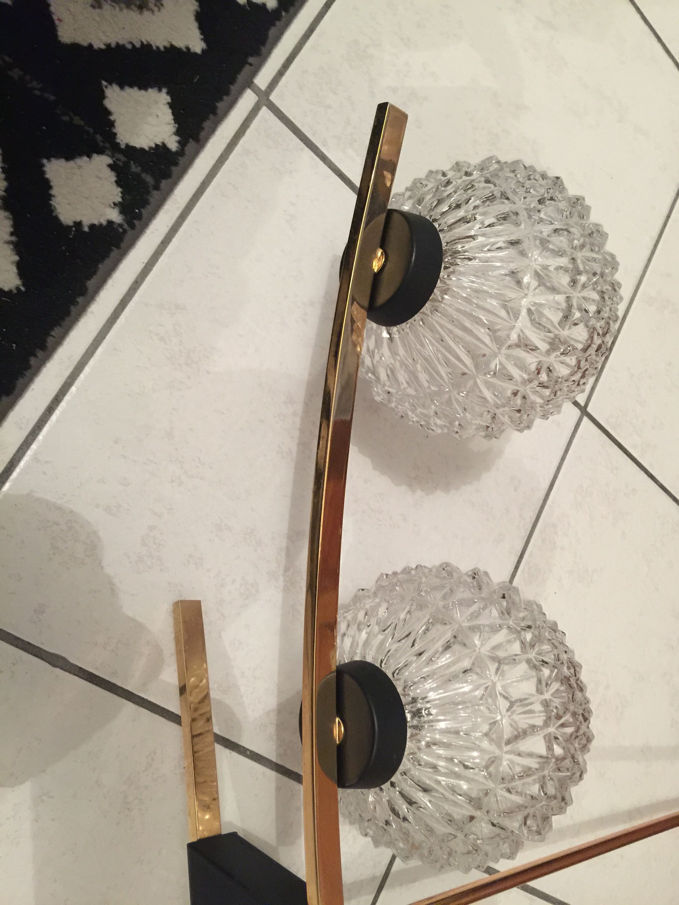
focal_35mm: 29
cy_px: 452
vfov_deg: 61.7
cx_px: 340
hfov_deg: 48.2
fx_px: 758
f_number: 2.2
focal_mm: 4.15
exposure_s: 1/8
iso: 160
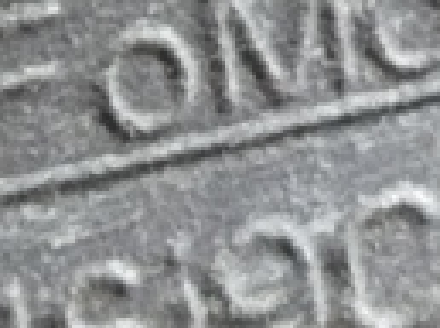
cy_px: -355
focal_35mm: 239
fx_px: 3029
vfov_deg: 6.0
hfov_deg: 8.3
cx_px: 218
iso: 400
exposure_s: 1/33
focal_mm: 5.31
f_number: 1.7
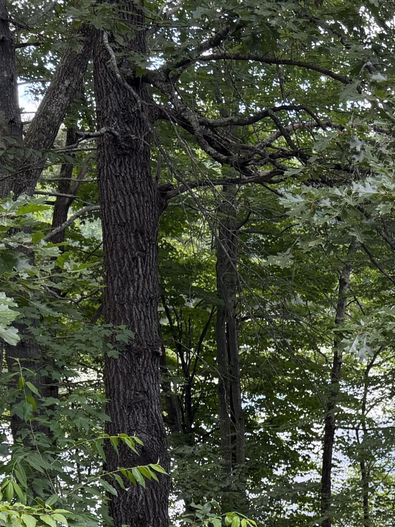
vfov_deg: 27.3
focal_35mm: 67
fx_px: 1020
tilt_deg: -16.3
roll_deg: +3.2
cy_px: 532
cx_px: 498
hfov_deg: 20.3
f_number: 1.78
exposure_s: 1/178
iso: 64
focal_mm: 6.76
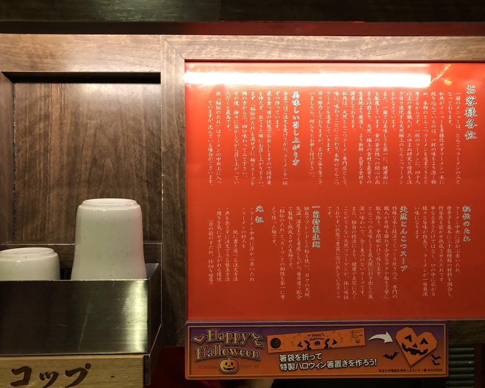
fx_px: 445
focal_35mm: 31
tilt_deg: -1.3
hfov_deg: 57.1
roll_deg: -0.2
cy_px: 190
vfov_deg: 47.1
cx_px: 228
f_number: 1.8
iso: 50
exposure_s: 1/15
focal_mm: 3.99
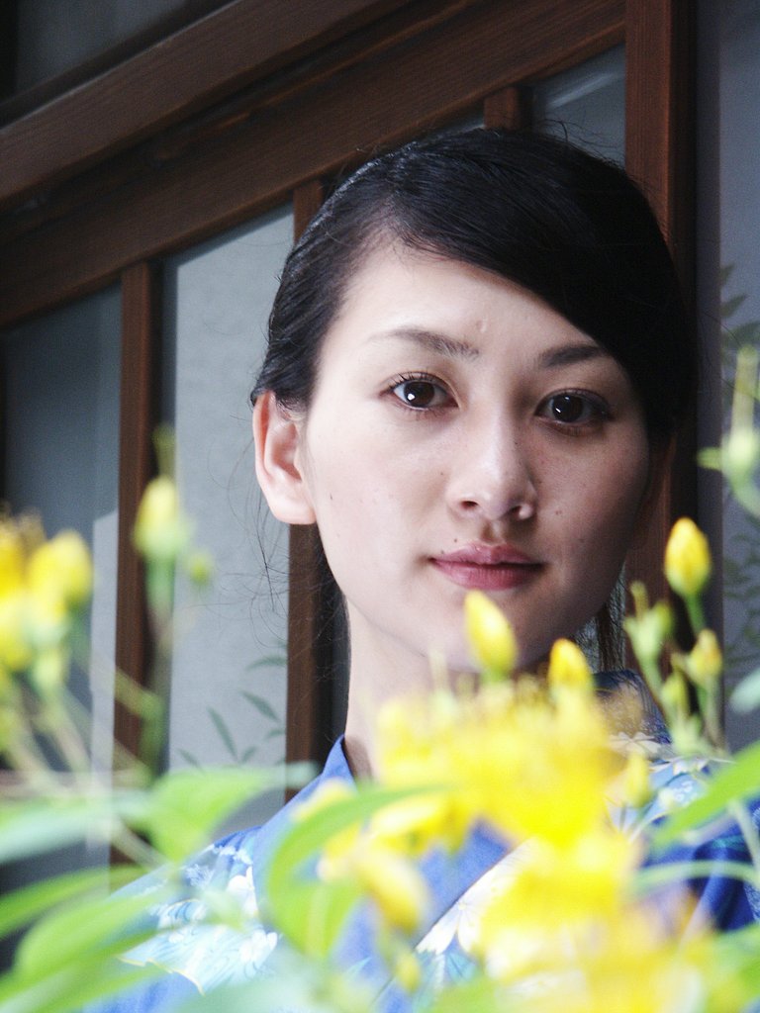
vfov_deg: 9.9
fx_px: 5855
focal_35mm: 200
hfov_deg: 7.4
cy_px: 506
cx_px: 380
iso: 200
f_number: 4.5
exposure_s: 1/45
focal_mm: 50.69
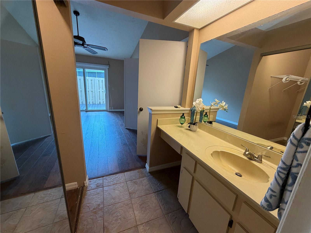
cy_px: 116
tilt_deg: -14.2
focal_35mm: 14
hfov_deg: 102.1
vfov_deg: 85.7
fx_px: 126
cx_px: 156
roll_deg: -3.6
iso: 200
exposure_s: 1/120
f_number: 2.2
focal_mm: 2.22
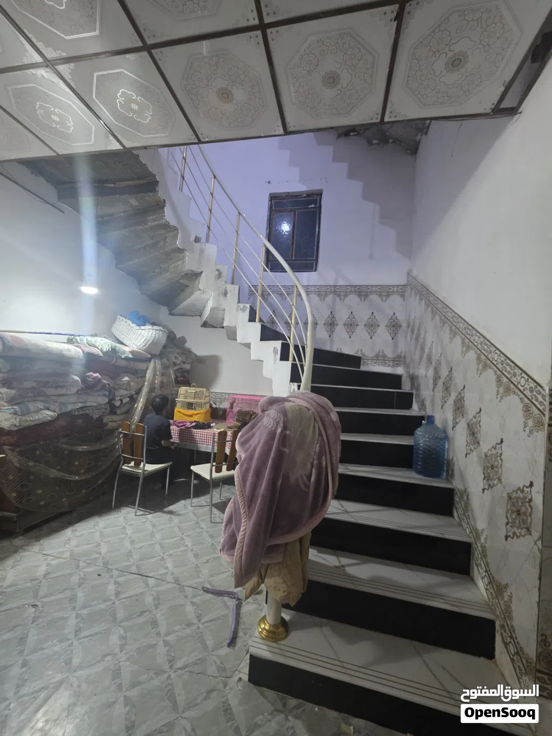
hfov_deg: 89.9
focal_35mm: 13
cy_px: 368
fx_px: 276
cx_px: 276
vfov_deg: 106.2
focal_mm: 2.2
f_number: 1.9
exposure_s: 1/50
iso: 500
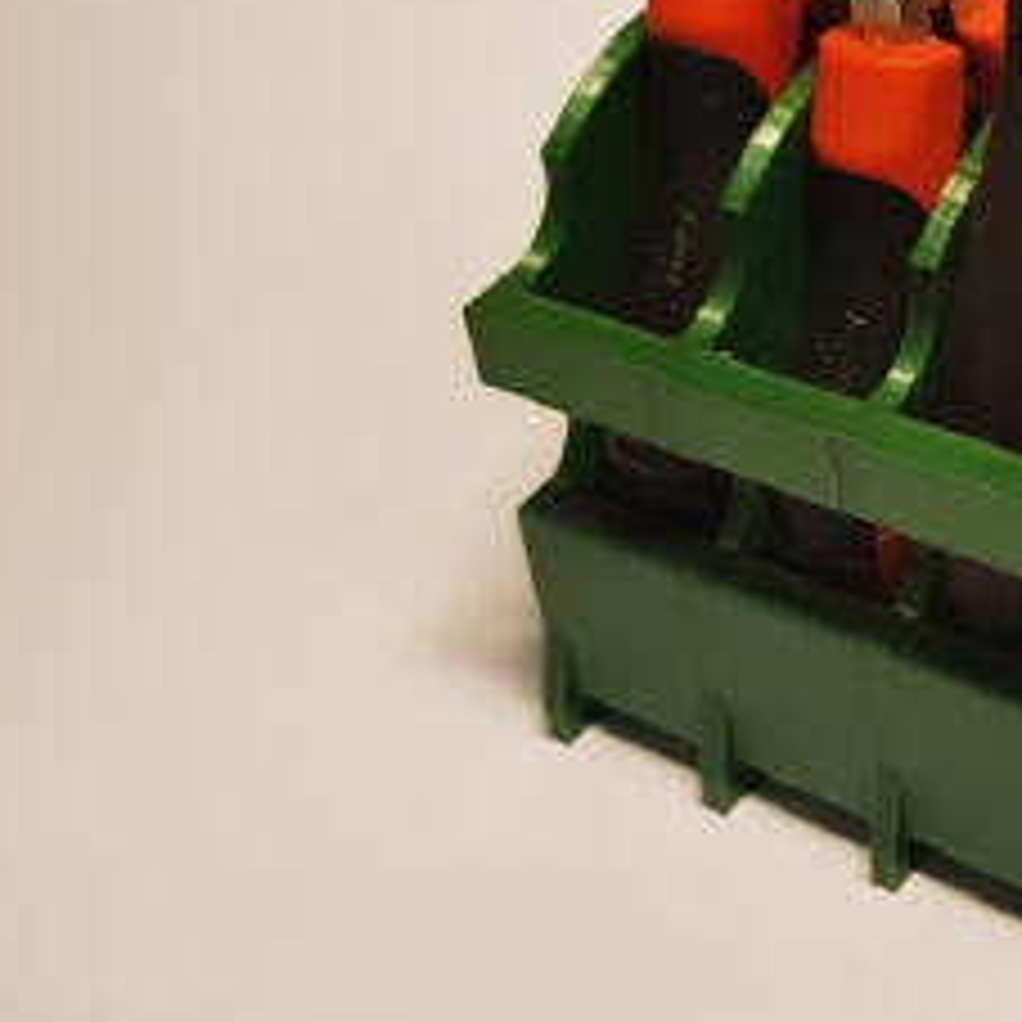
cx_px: 1146
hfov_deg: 28.5
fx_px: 1804
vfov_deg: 30.9
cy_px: 221
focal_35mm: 54
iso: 100
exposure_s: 1/100
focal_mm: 4.2
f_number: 1.7
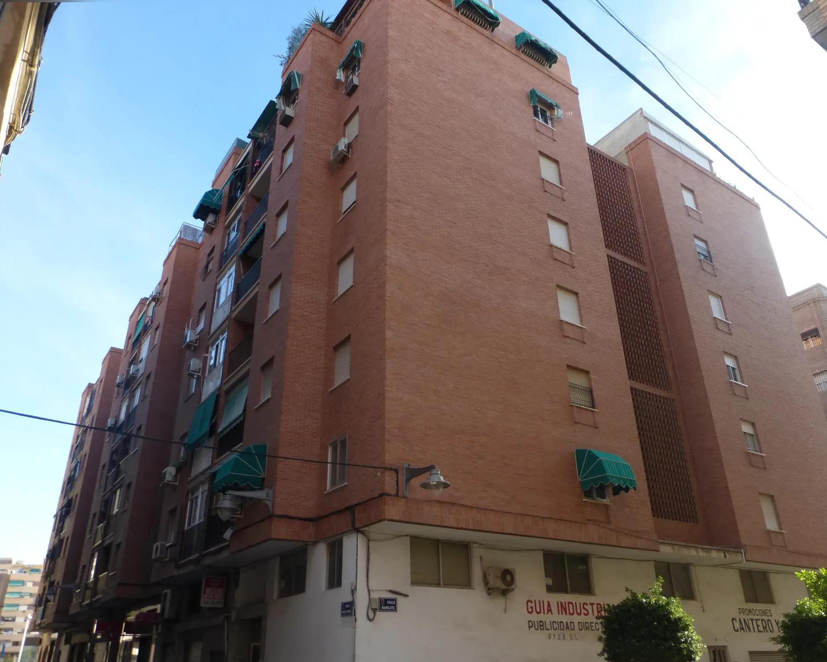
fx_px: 636
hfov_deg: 66.0
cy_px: 333
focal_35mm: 26
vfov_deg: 54.9
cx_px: 422
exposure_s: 1/200
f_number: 3.3
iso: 100
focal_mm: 4.3
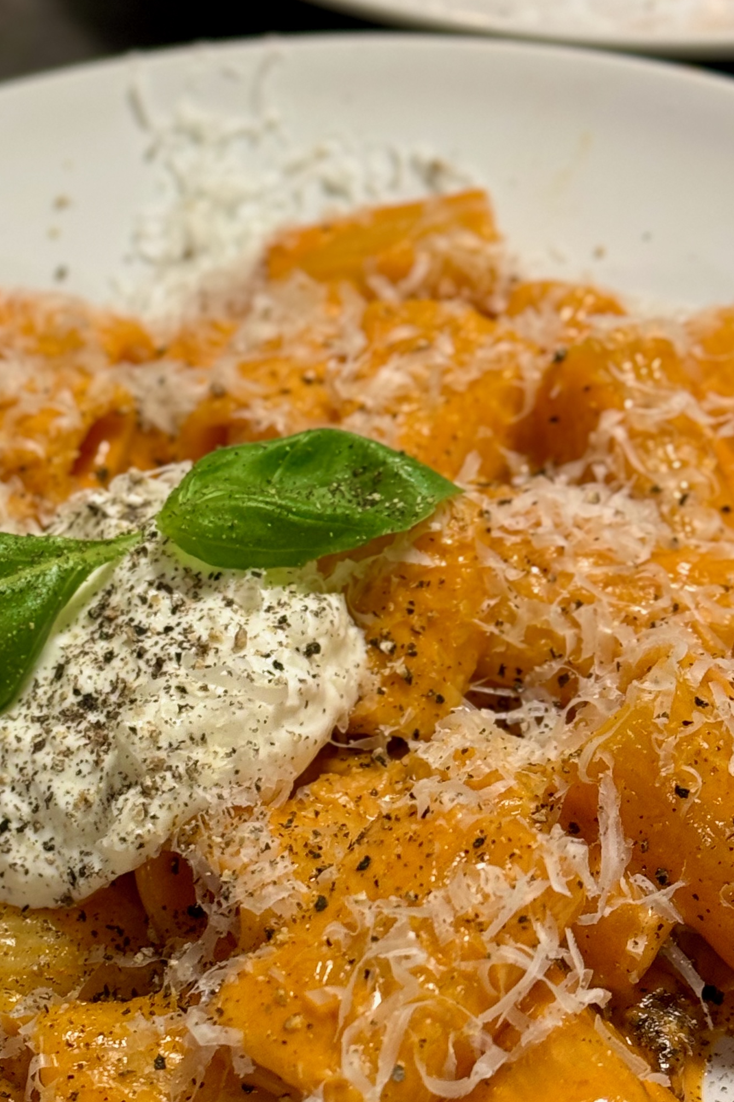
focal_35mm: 100
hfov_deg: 13.6
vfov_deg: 20.4
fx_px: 3058
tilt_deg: -44.9
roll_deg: +15.7
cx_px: 132
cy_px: 605
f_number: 1.78
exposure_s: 1/50
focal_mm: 6.76
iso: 125
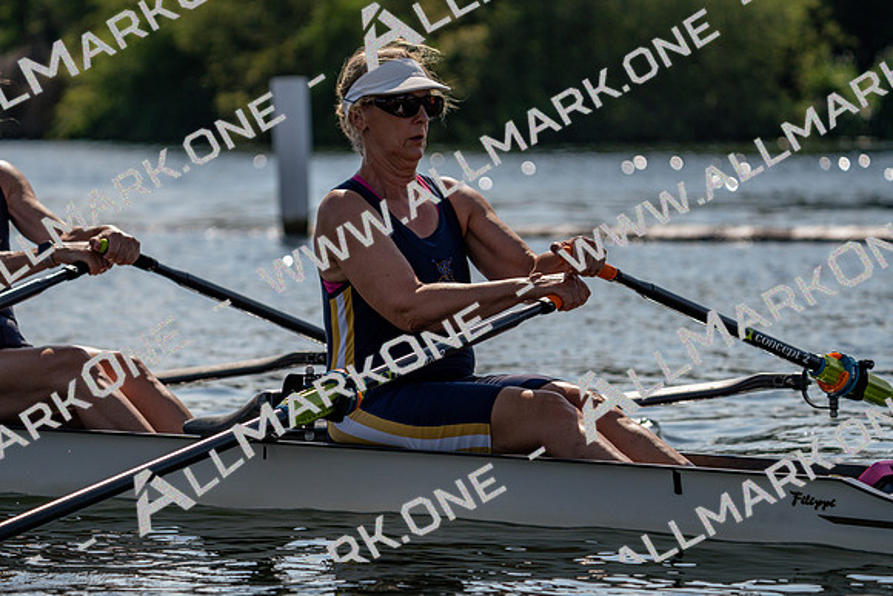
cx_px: 446
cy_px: 298
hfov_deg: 10.3
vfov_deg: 6.9
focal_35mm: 200
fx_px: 4962
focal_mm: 200
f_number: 5.6
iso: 100
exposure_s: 1/1600
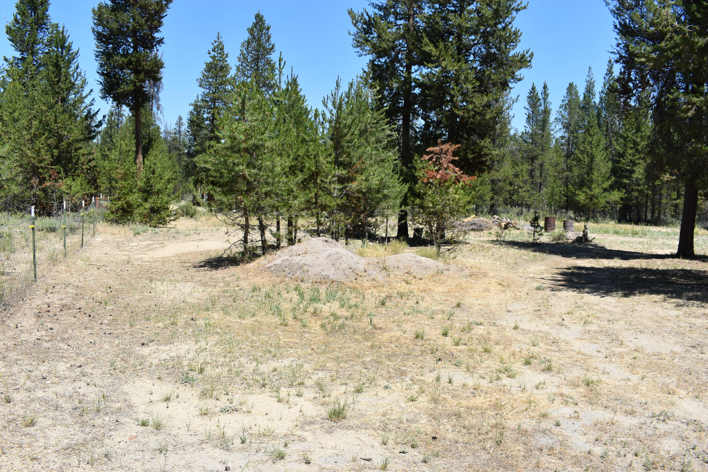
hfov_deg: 61.9
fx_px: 590
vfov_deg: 43.6
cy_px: 236
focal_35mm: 30
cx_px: 354
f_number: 8
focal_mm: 20
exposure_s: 1/250
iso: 100
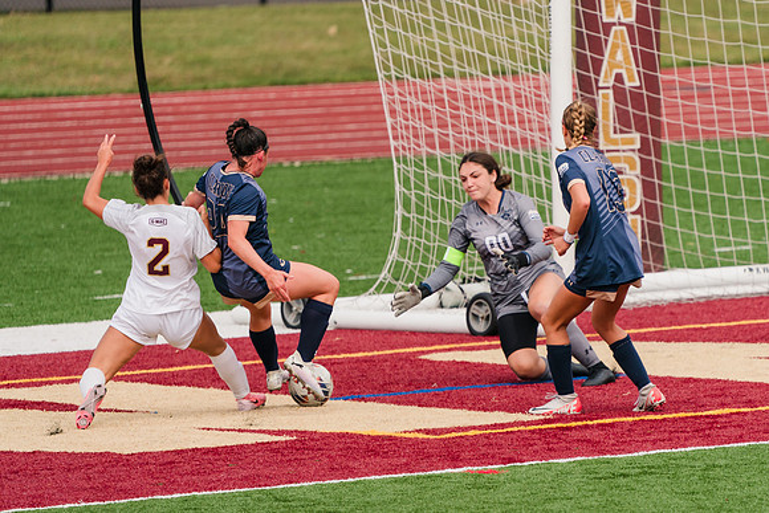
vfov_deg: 2.1
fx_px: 14335
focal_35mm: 671
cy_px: 256
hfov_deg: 3.1
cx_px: 448
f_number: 6.3
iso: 500
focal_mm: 576
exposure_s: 1/1600
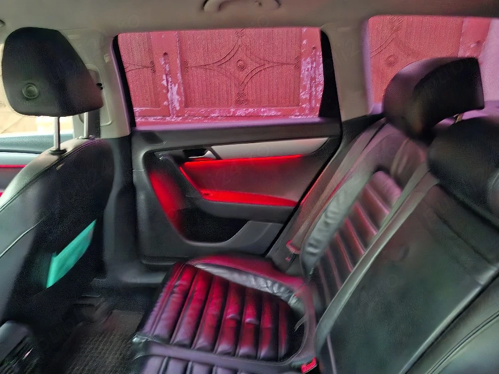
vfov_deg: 58.9
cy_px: 187
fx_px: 332
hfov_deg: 73.9
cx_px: 250
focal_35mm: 23
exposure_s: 1/6
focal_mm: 5.54
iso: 2000
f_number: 1.8
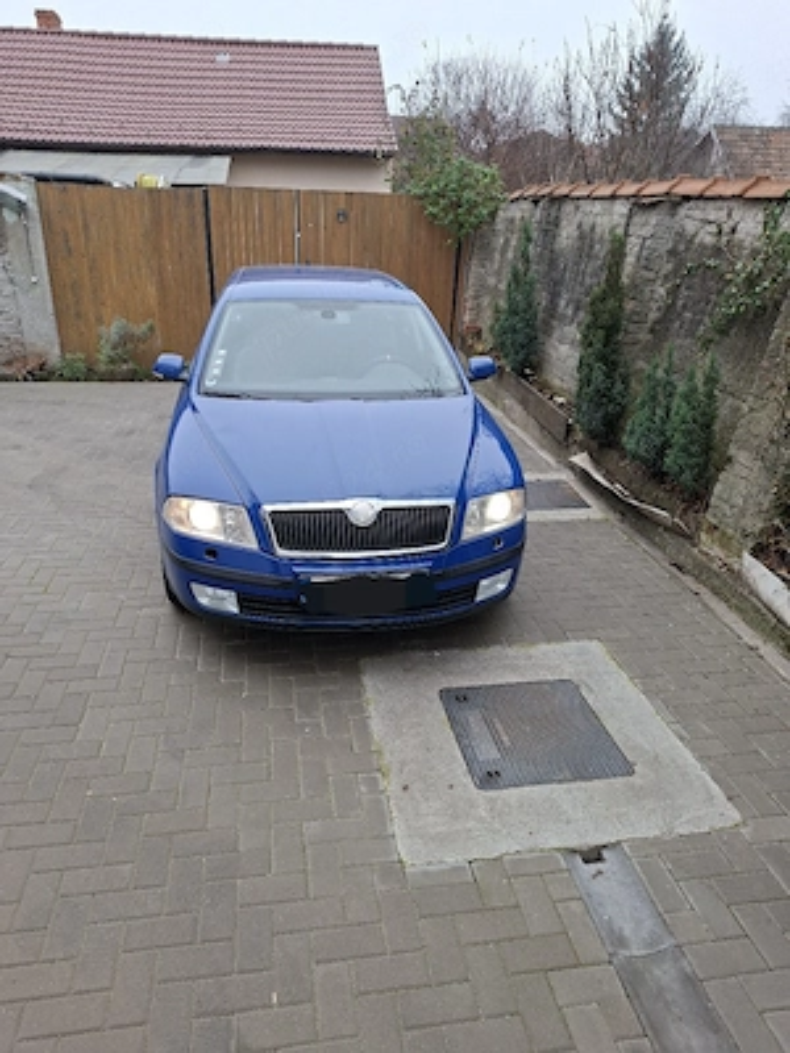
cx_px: 395
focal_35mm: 23
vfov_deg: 73.9
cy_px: 526
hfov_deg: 58.9
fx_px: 700
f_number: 1.8
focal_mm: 5.54
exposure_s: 1/125
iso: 50
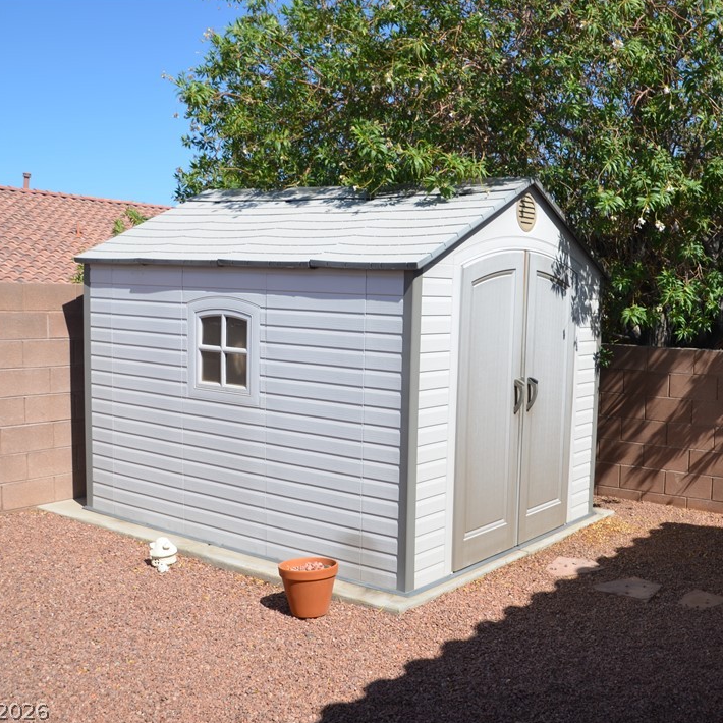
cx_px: 495
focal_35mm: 39
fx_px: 922
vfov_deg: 42.8
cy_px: 360
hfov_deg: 42.1
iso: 100
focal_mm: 20
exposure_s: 1/320
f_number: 9
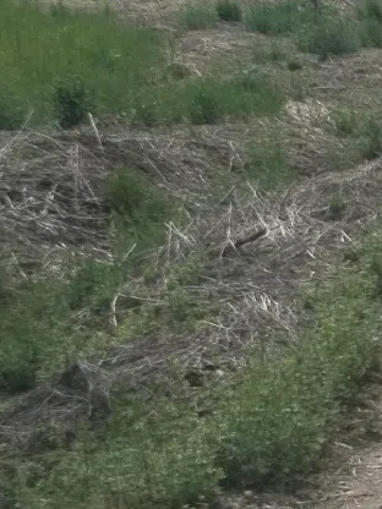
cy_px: 217
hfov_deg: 9.3
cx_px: 751
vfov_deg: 13.2
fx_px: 2207
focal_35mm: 150
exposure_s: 1/1897
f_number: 1.8
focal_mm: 4.75
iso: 100
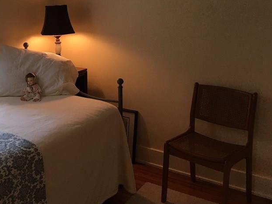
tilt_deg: -5.7
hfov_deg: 38.3
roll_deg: +1.5
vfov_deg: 29.5
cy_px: 40
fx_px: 377
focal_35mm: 48
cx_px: 59
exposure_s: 1/30
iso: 25
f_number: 2.2
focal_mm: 4.15
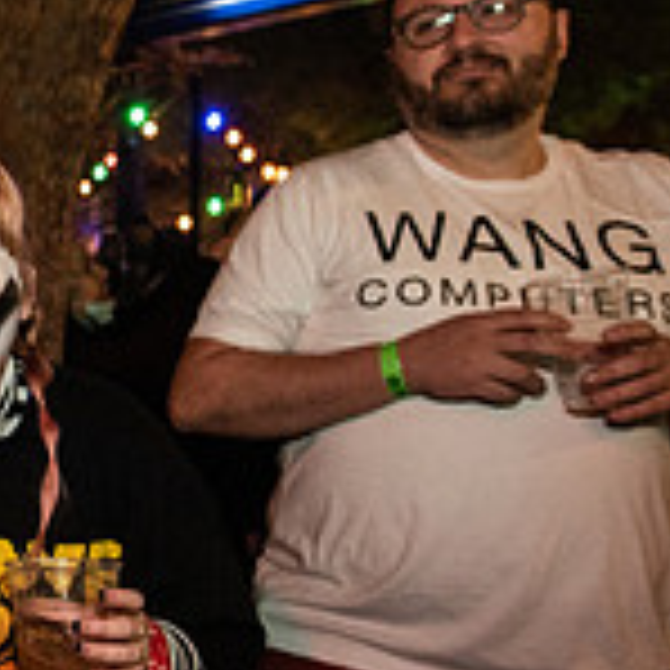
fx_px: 1204
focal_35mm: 55
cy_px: 379
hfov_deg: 23.9
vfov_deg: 31.1
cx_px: -358
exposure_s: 1/60
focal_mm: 14
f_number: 3.5
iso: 2000
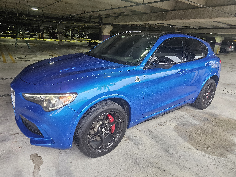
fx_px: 157
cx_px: 118
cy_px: 88
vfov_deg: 58.9
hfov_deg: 73.9
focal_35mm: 23
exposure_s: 1/120
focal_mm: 6.3
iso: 125
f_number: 1.7
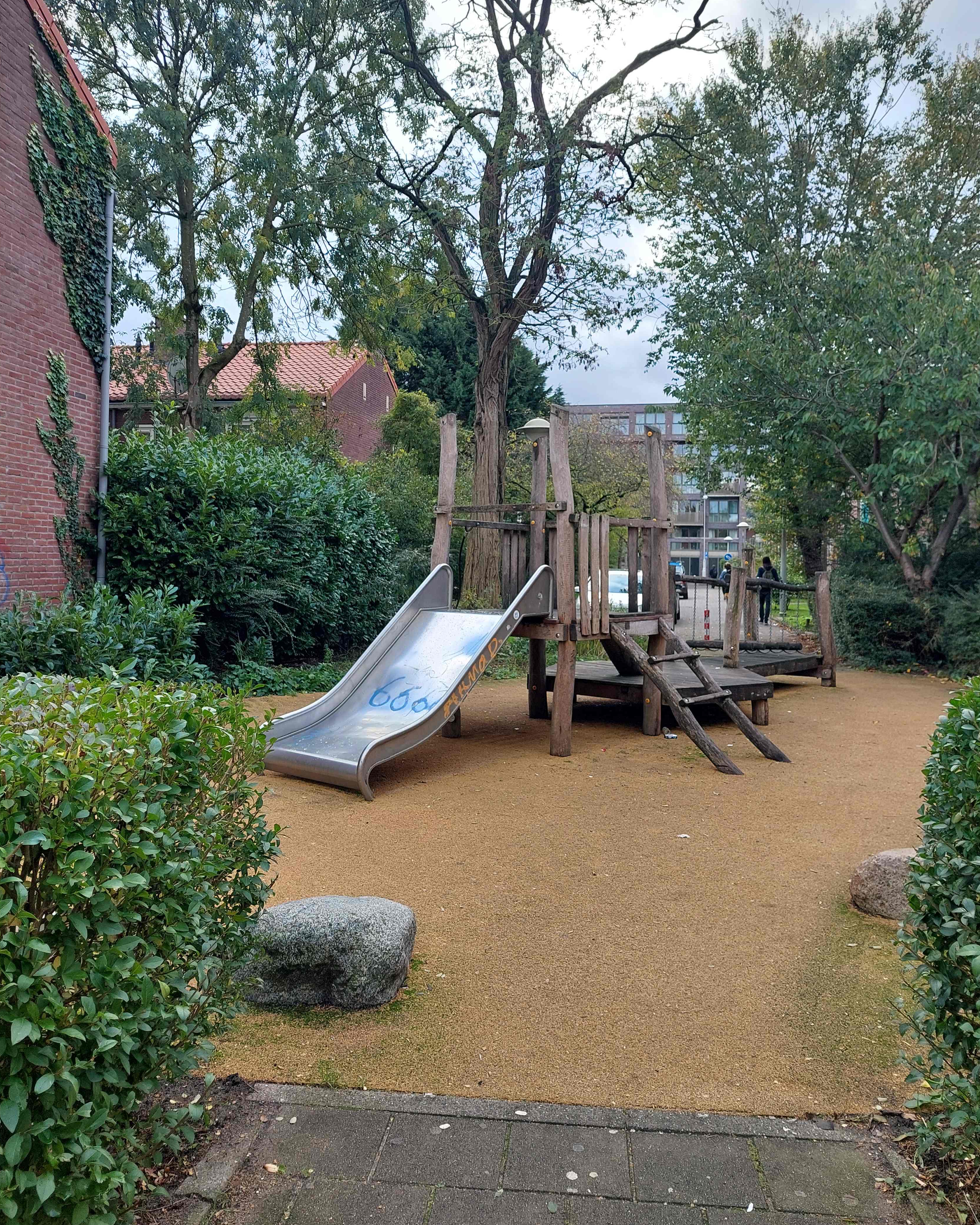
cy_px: 554
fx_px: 979
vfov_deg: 63.9
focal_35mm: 27
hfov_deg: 53.2
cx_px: 505
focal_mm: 5.23
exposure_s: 1/181
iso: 40
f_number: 1.8
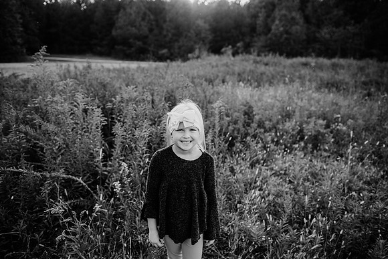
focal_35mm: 24
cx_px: 194
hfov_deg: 73.7
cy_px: 130
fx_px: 259
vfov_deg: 53.2
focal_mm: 24
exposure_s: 1/1250
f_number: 2.5
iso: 250
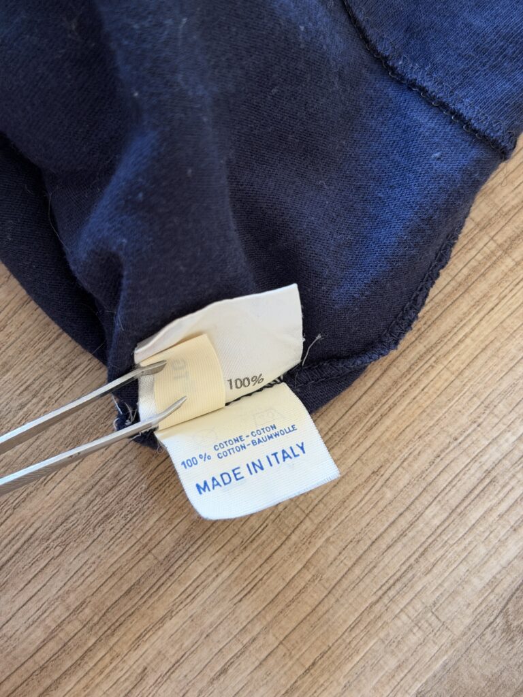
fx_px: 967
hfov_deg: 30.3
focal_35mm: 48
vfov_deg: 39.7
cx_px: 262
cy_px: 348
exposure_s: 1/60
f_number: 1.78
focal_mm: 6.76
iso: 250
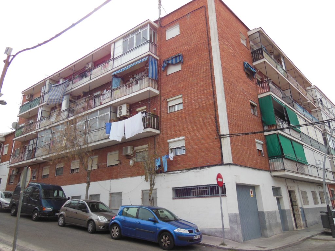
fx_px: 242
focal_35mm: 25
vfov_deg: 54.9
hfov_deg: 69.4
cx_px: 168
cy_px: 126
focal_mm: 4.5
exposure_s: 1/800
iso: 125
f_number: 3.5
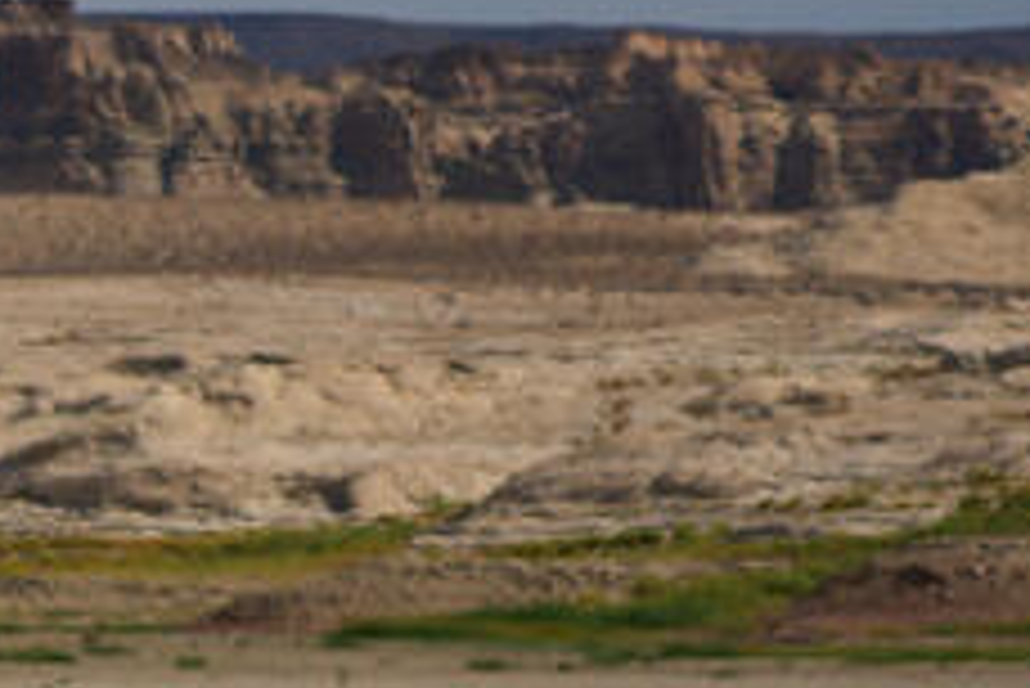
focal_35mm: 371
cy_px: 890
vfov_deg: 3.7
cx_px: -720
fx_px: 10621
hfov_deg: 5.5
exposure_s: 1/16000
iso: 125
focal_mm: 85
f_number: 2
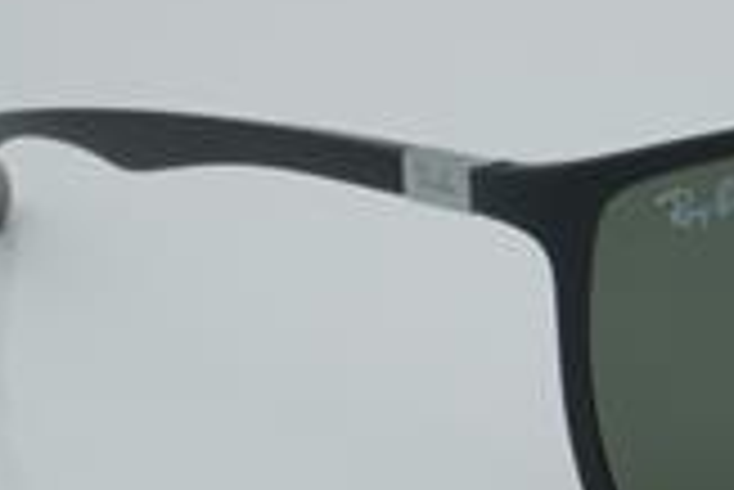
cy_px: 243
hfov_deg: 11.0
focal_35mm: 184
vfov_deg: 7.5
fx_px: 3755
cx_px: 851
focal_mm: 50
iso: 100
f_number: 32
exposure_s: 1/4
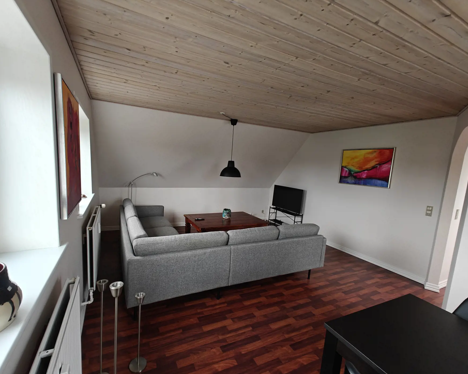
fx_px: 208
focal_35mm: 15
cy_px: 190
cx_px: 215
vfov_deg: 84.0
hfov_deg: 96.6
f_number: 2.2
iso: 125
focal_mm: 2.62
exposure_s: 1/50
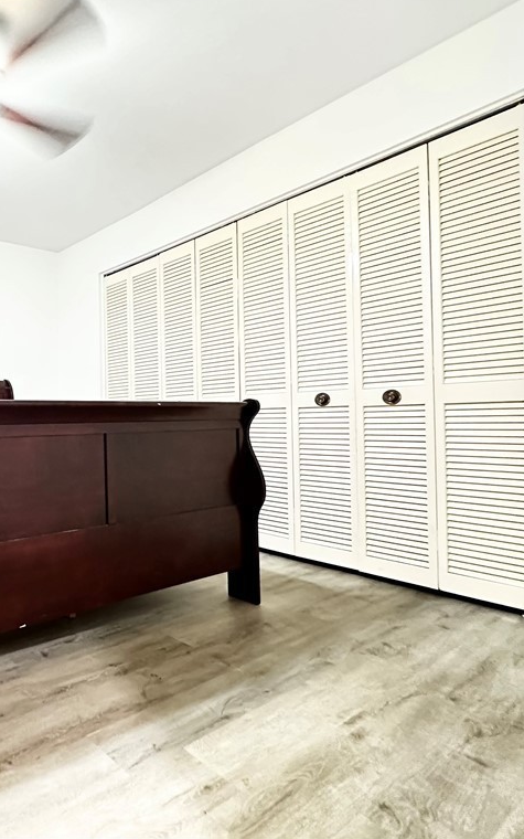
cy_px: 416
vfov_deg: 85.1
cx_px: -3
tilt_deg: +0.6
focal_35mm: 20
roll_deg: +0.6
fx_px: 457
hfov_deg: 48.7
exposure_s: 1/30
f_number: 2.2
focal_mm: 2.22
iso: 1250
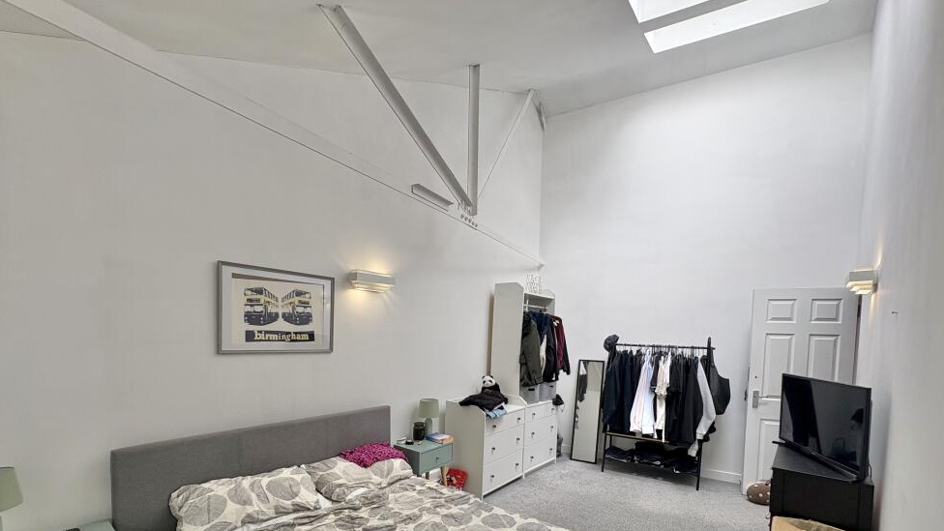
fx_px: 400
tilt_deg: -2.2
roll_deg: -0.6
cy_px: 354
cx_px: 470
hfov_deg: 99.4
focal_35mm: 16
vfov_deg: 65.3
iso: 40
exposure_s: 1/148
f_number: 2.2
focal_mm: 2.22
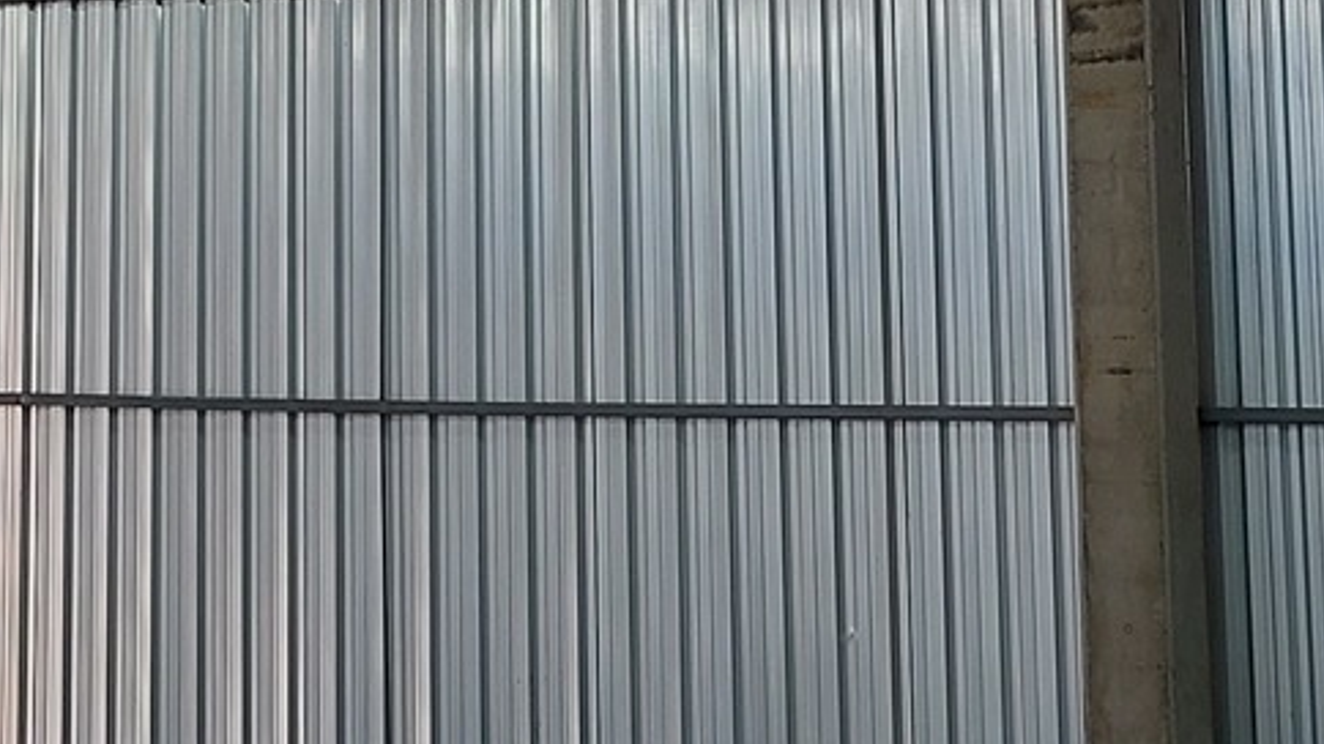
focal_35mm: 130
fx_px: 4563
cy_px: -358
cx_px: -101
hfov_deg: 16.1
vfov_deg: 9.1
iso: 25
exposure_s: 1/60
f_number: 1.8
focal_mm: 5.23
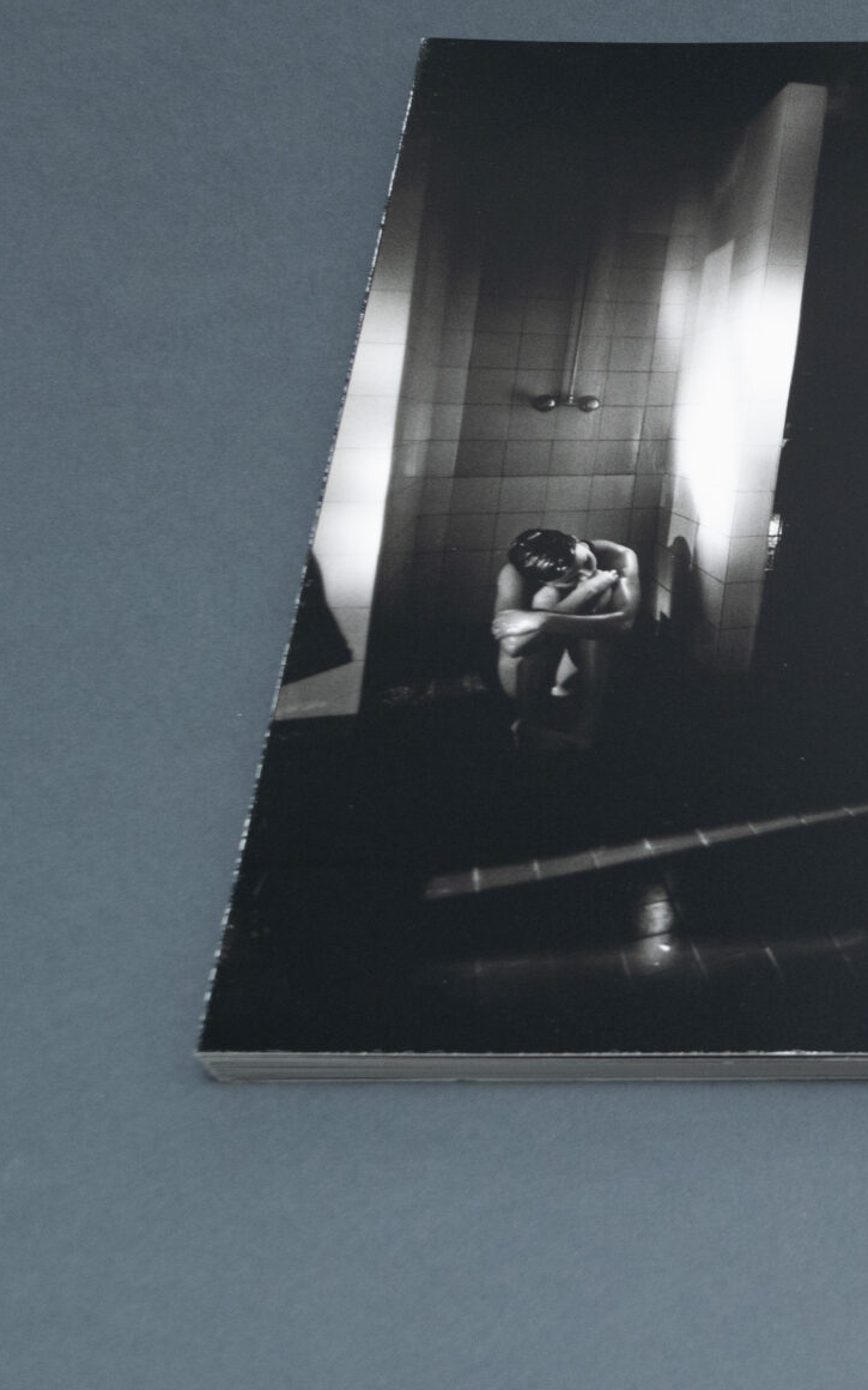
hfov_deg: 14.9
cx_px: 1333
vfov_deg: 25.4
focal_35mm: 81
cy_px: 515
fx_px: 3066
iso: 800
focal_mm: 24
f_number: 5.6
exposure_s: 1/200
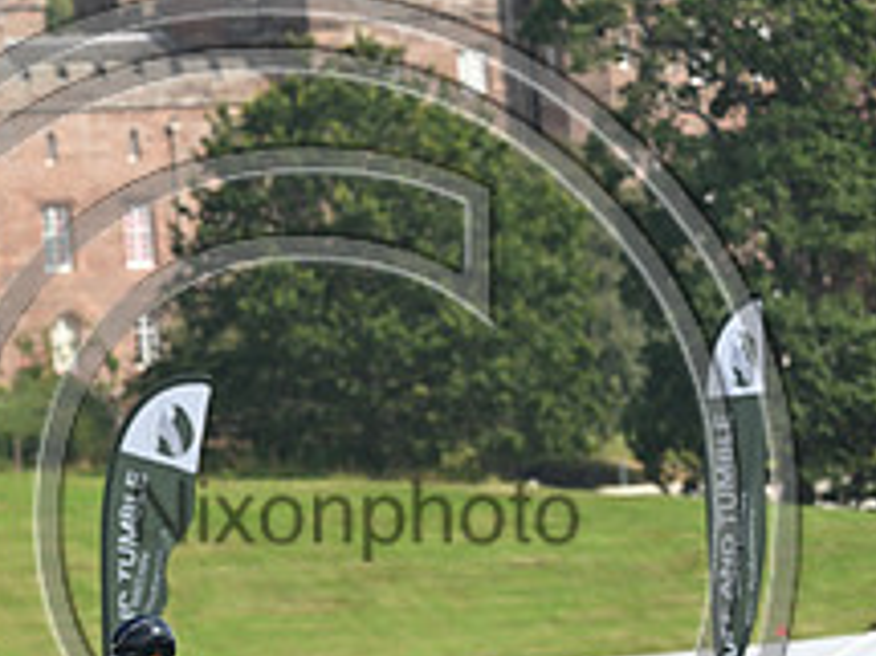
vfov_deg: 2.6
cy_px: 448
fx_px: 14442
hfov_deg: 3.5
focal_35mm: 571
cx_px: 210
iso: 280
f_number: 5
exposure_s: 1/1250
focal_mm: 220
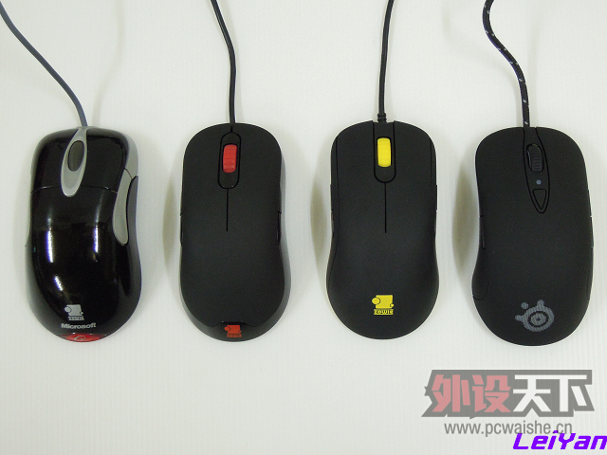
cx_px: 304
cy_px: 228
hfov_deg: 34.9
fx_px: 964
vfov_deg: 26.6
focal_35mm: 55
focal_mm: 9.9
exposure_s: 1/15
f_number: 4
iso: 640
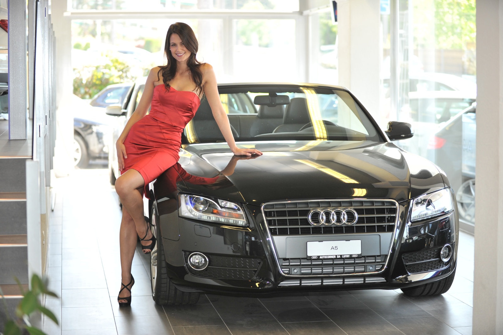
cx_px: 252
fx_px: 1089
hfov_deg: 26.0
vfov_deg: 17.5
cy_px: 168
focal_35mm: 78
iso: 400
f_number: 2.8
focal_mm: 78
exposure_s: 1/200
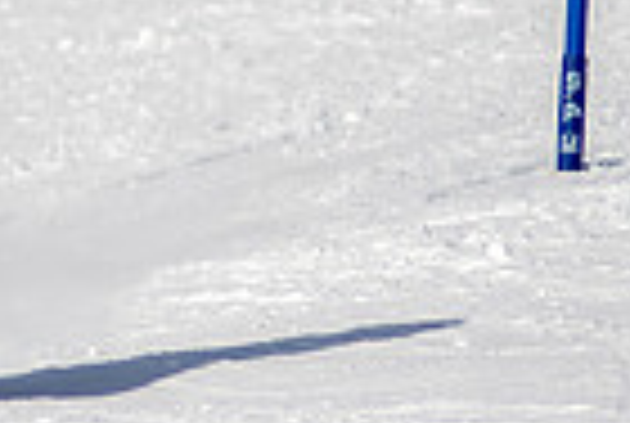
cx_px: -440
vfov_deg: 0.5
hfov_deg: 0.7
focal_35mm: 2744
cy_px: 243
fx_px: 48122
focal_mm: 300
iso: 100
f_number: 2.8
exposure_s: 1/6400
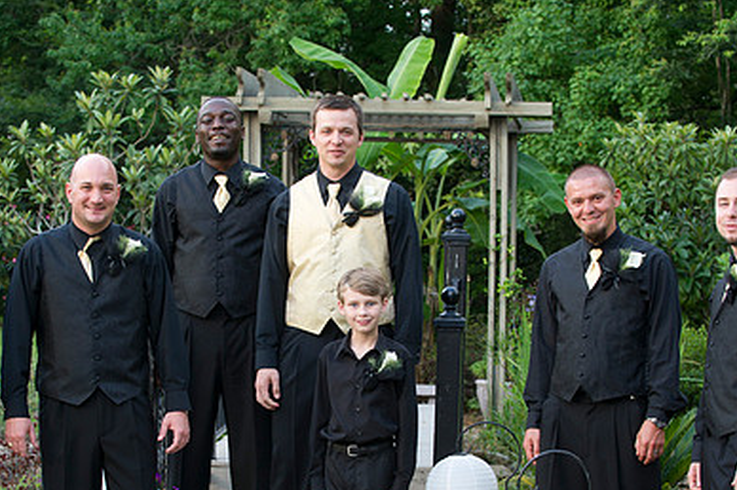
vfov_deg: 12.2
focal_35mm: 112
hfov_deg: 18.3
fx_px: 2291
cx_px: 306
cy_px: 363
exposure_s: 1/200
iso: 800
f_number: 4.5
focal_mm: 75
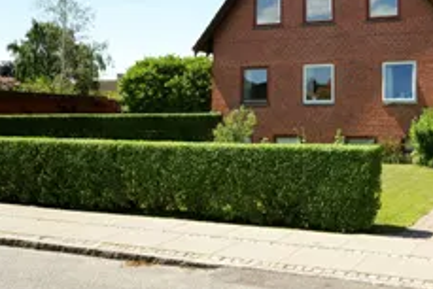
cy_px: 56
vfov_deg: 28.1
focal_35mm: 47
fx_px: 566
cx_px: 342
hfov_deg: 40.3
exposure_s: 1/60
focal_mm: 24
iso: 100
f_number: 11
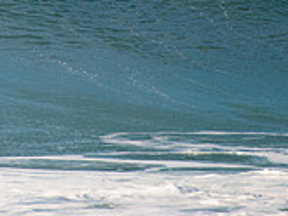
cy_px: -71
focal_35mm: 1693
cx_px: -162
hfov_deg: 1.2
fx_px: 14096
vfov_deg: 0.9
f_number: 5.6
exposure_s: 1/1600
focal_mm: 500
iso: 250
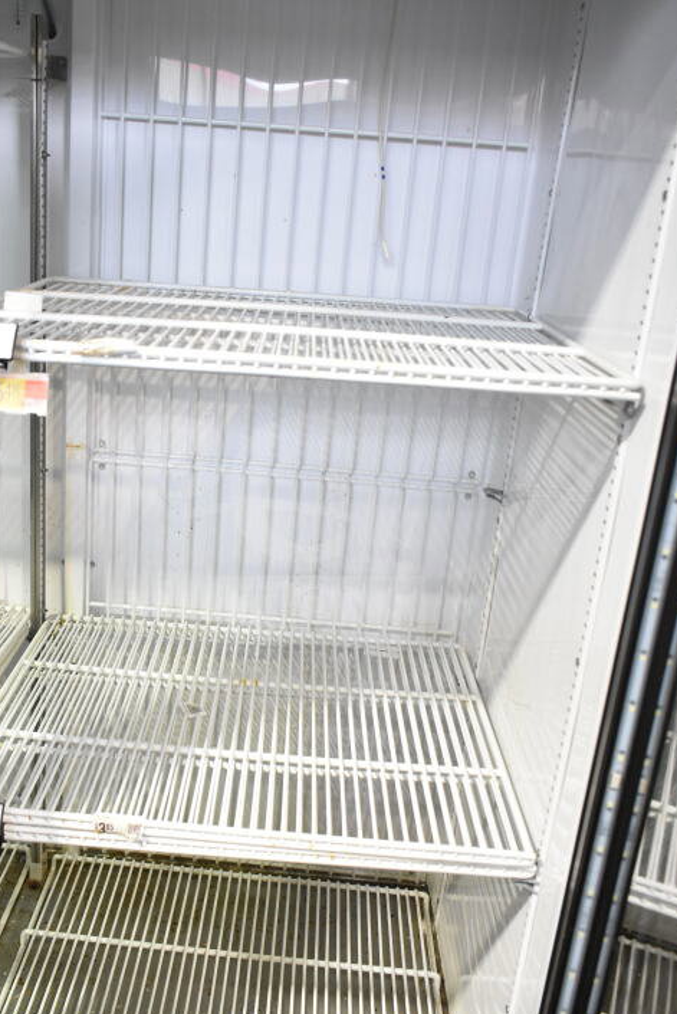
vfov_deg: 54.4
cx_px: 263
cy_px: 529
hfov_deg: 37.7
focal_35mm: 35
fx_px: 986
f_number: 4.5
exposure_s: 1/80
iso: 1600
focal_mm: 18
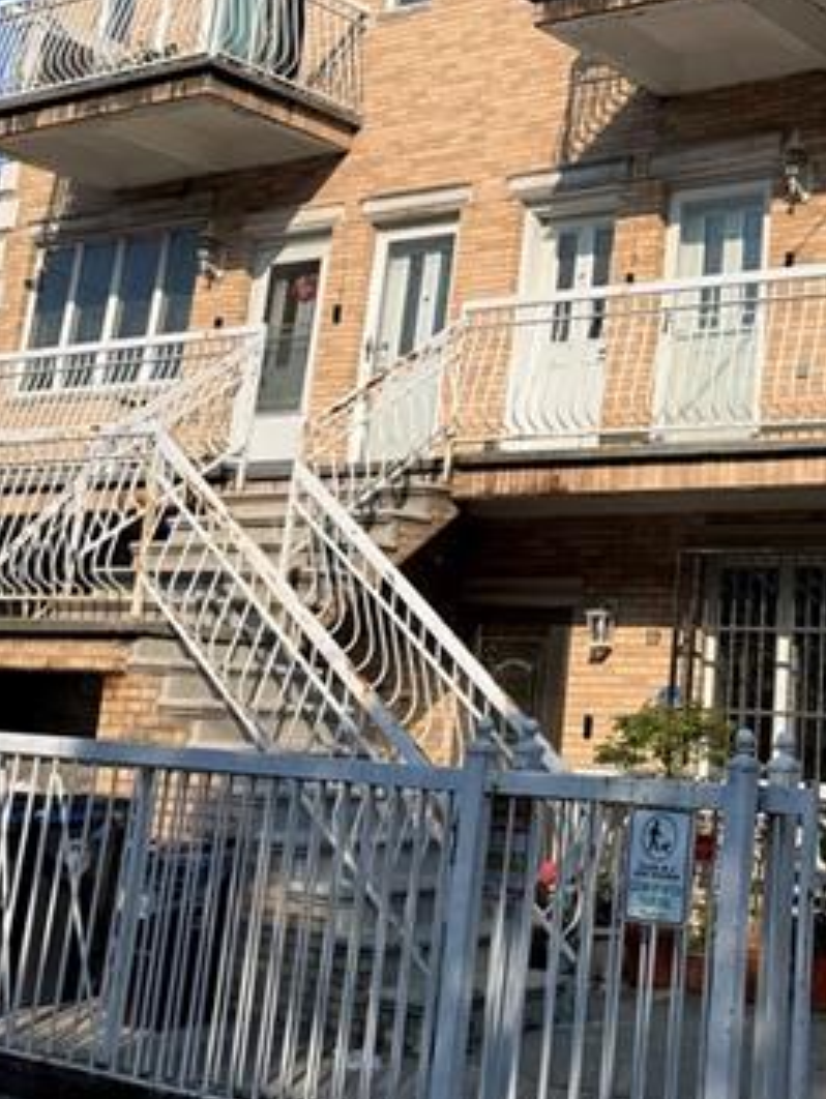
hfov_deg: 26.5
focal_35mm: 52
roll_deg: -2.0
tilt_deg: +16.7
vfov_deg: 35.6
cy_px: 227
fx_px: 1652
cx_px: 829
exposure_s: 1/6173
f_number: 1.78
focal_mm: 6.76
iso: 80
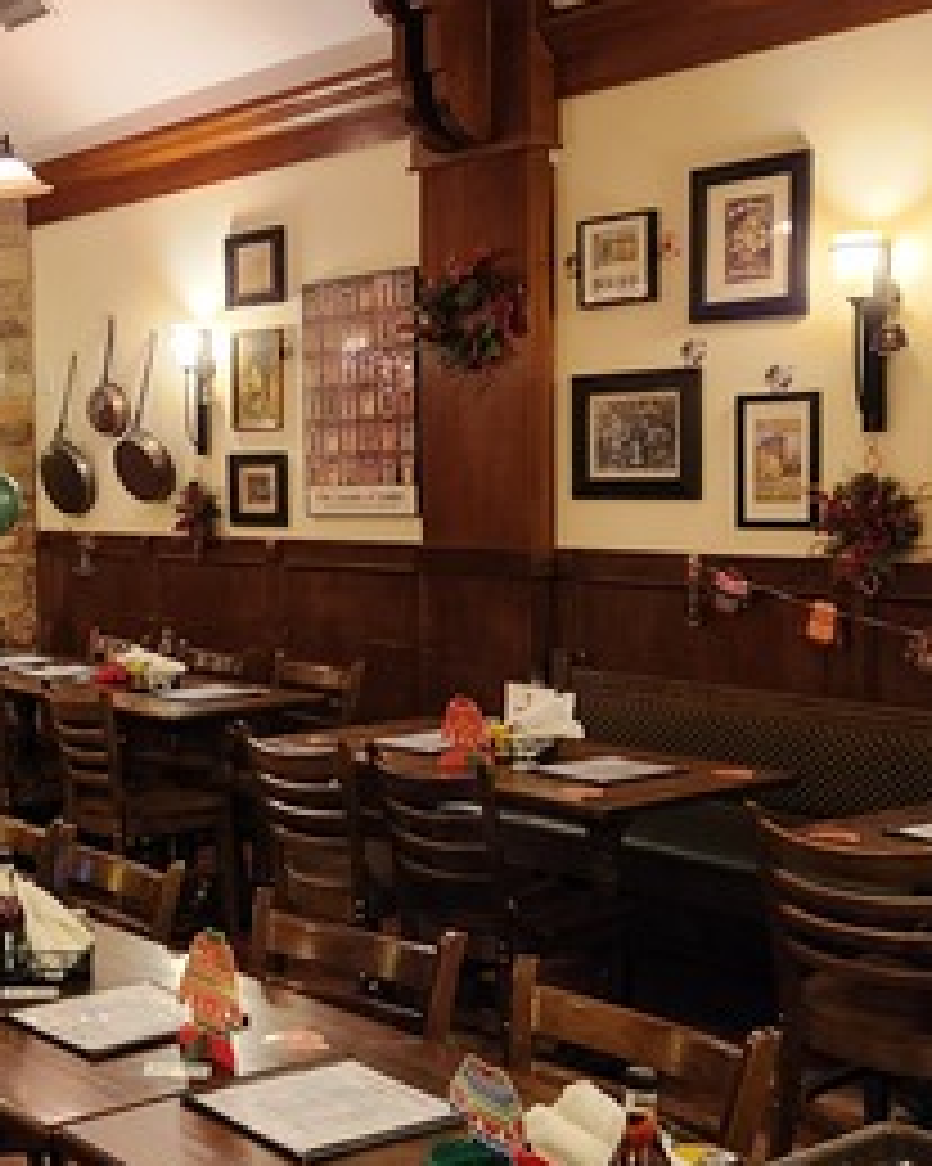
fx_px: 1794
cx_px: -126
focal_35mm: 52
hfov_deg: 26.5
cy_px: 612
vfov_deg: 36.0
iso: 640
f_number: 1.8
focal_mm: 5.4
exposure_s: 1/40
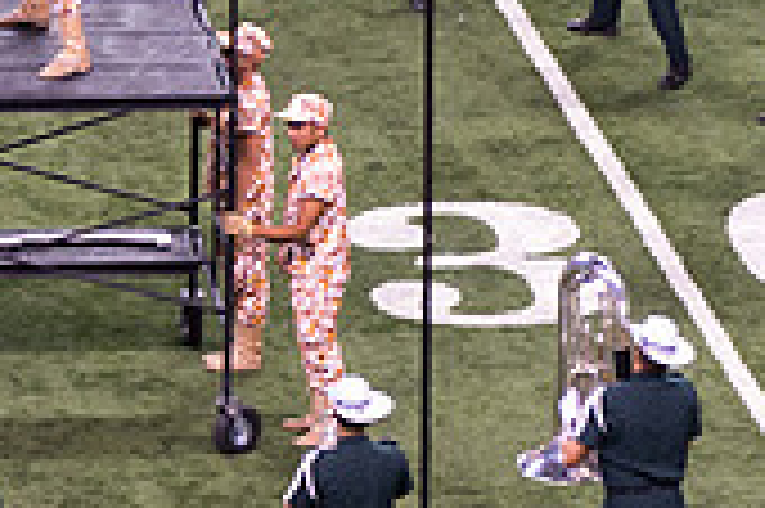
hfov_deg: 3.0
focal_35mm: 690
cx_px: 0
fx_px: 14648
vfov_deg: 2.0
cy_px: -104
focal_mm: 125
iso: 1400
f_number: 4.8
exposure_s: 1/320
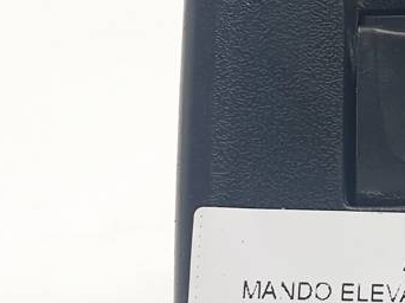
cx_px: 458
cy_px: 143
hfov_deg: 24.7
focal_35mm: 73
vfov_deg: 20.1
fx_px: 853
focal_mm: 4.3
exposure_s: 1/239
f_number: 2.4
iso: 50
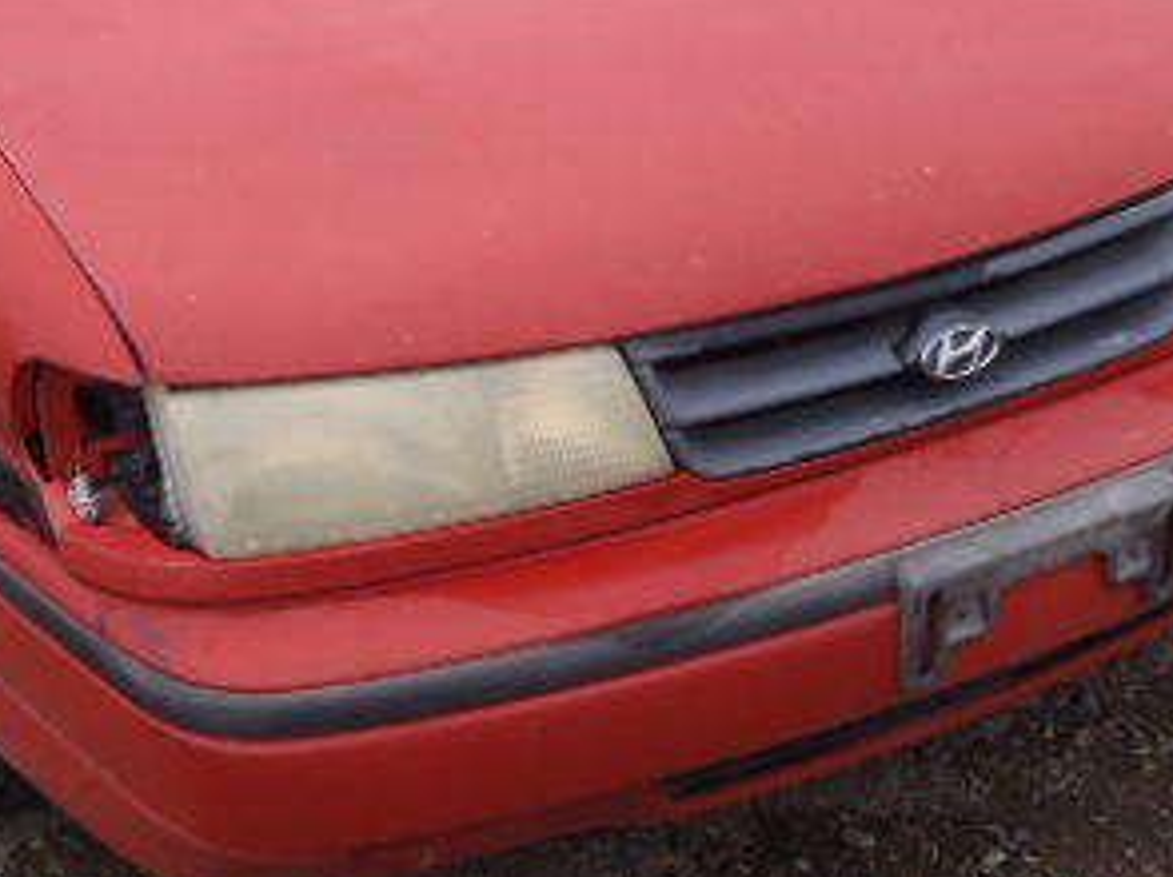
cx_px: 419
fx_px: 2065
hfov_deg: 31.5
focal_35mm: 61
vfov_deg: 23.8
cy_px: 231
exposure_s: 1/80
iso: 80
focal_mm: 5
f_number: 4.5
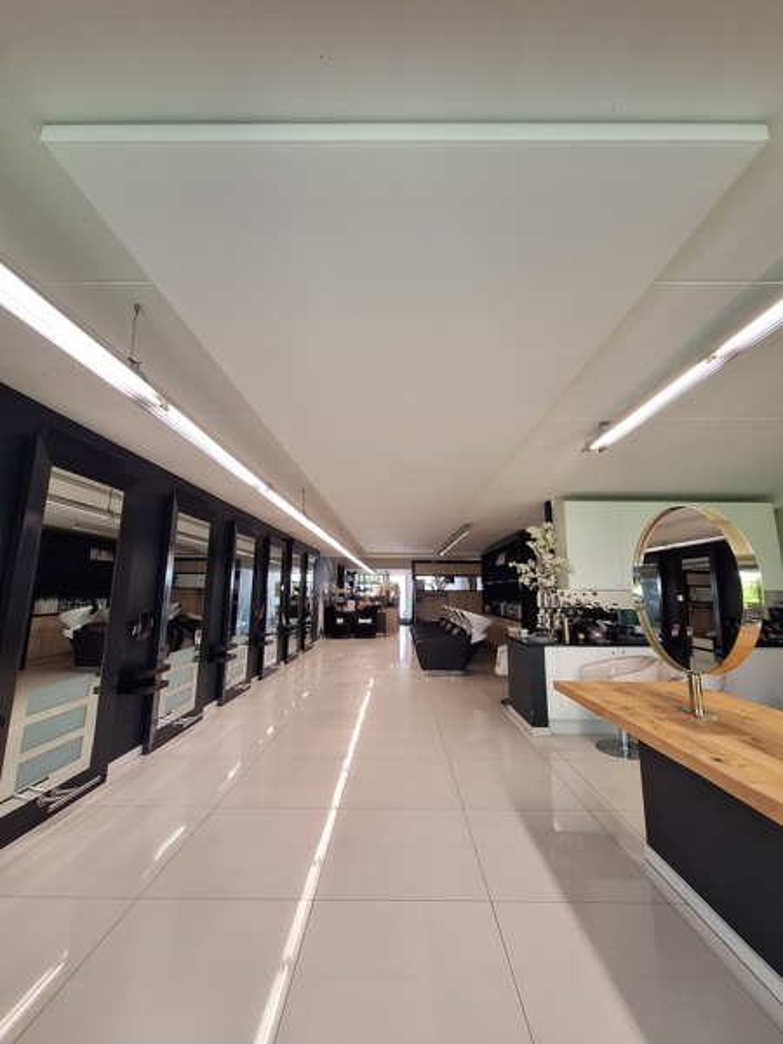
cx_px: 392
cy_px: 522
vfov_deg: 106.2
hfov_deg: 89.9
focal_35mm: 13
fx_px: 392
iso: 80
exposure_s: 1/50
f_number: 2.2
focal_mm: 1.74
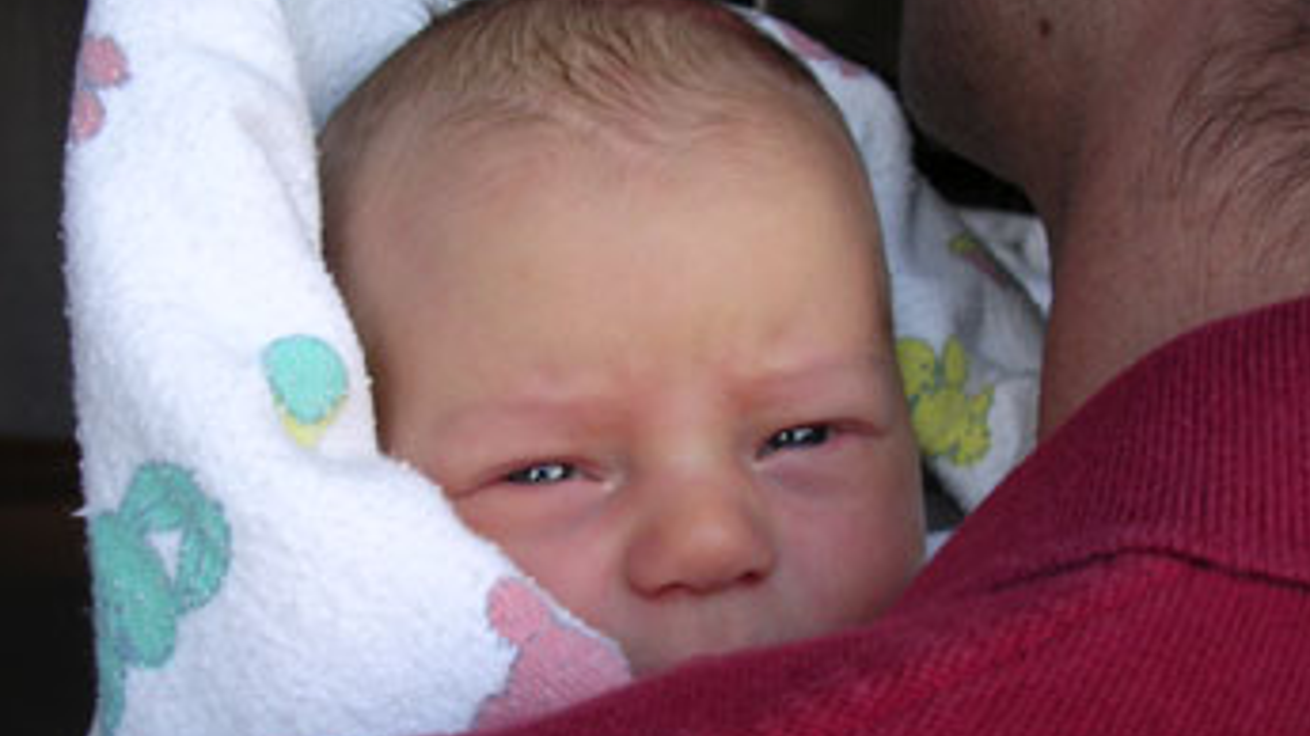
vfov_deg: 24.8
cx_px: 570
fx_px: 1667
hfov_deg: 42.8
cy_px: 478
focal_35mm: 48
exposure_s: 1/55.4
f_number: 2.8
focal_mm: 5.8
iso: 100
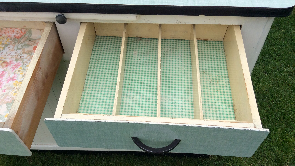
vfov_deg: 33.6
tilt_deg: -54.4
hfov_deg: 56.6
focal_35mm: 35
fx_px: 274
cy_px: 99
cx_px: 147
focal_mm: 3.3
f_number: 2.4
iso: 32
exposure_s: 1/1217
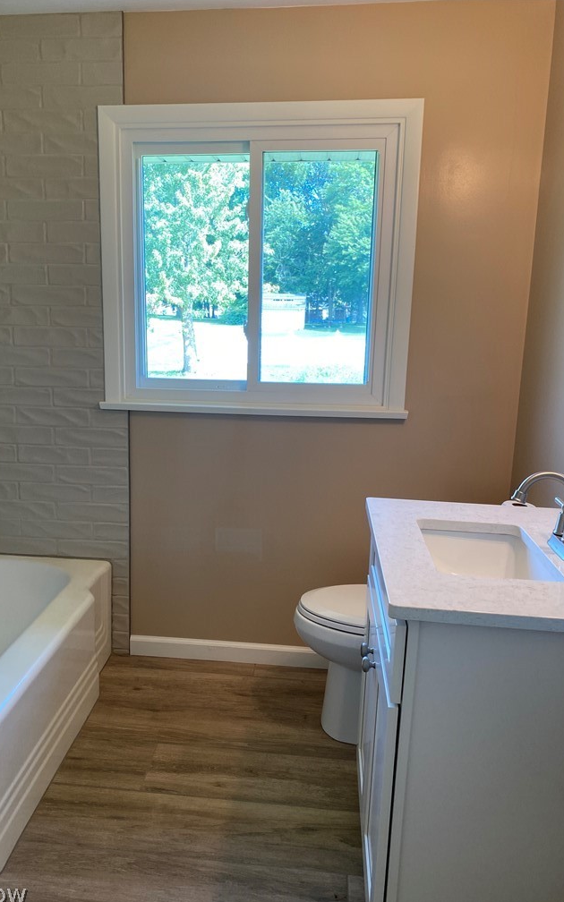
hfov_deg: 44.5
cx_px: 247
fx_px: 689
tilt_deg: -11.5
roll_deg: -0.8
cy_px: 456
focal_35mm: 28
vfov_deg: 66.5
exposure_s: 1/120
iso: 100
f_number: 1.8
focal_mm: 4.25
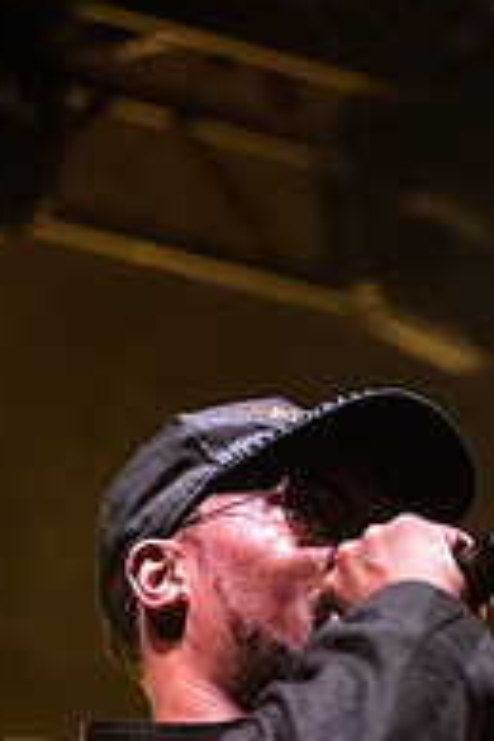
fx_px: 3808
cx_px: 543
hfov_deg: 7.4
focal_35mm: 185
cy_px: 654
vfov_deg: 11.1
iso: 2000
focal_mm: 80
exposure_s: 1/250
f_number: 3.5
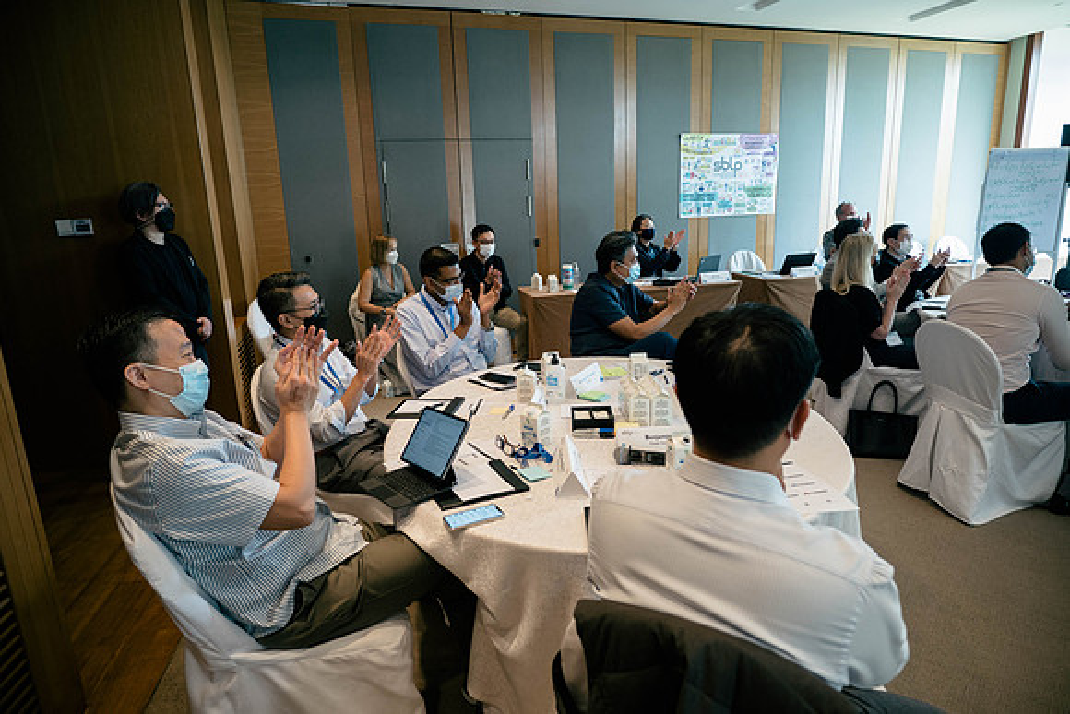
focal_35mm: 21
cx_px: 535
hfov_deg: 81.7
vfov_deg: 60.0
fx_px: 618
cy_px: 357
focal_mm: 10
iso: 320
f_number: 1.7
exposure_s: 1/100
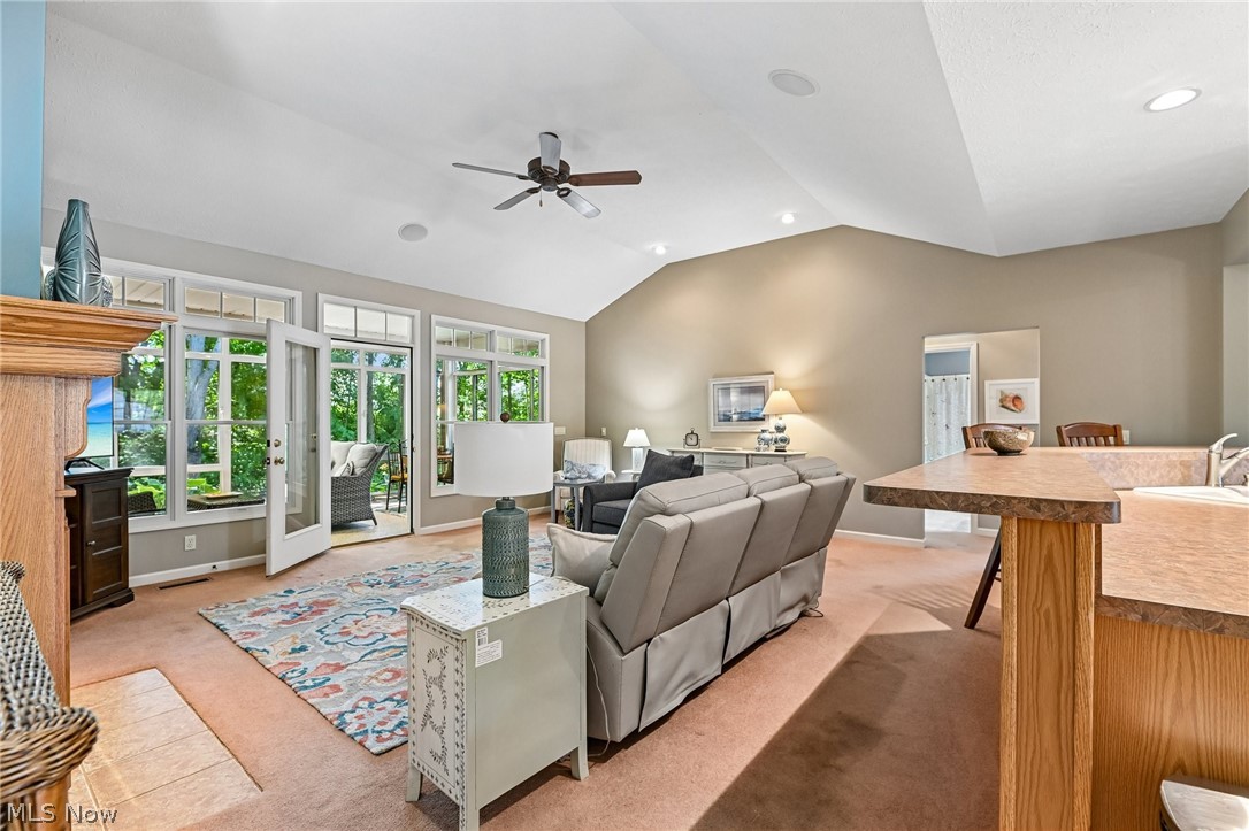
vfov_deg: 77.3
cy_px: 416
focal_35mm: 15
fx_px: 520
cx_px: 624
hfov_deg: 100.4
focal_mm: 15
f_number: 6.3
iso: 1000
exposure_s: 1/25
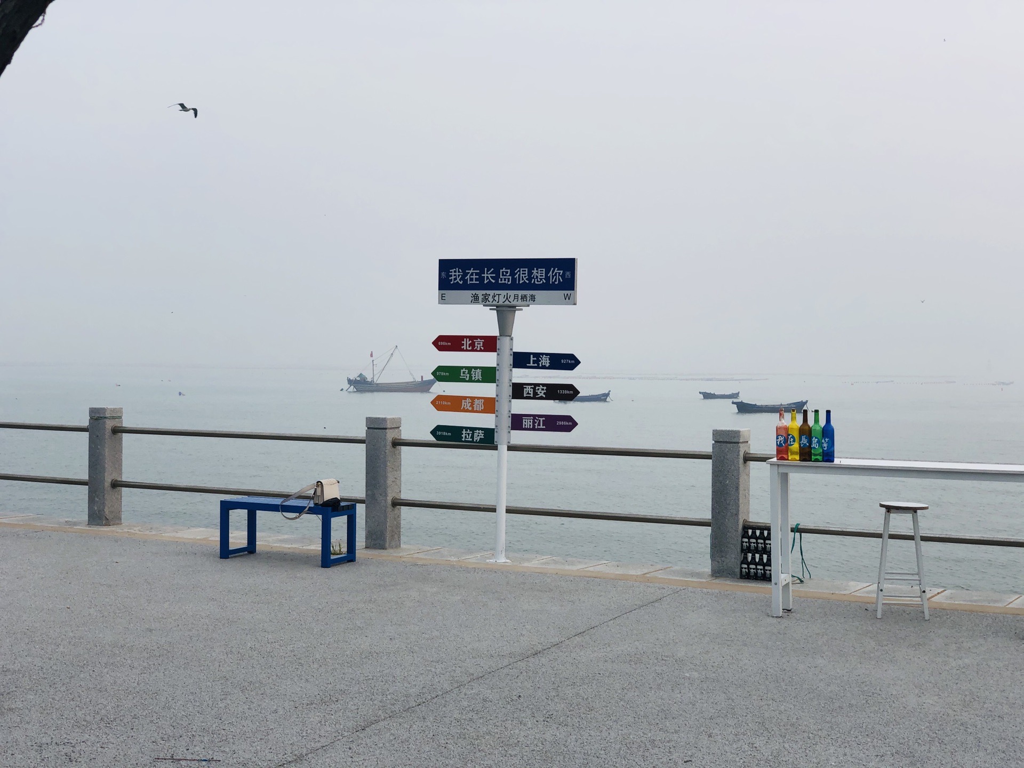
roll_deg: -0.7
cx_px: 512
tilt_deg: -0.1
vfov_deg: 28.0
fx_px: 1538
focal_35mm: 52
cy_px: 384
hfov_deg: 36.8
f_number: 2.4
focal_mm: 6
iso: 16
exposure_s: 1/235
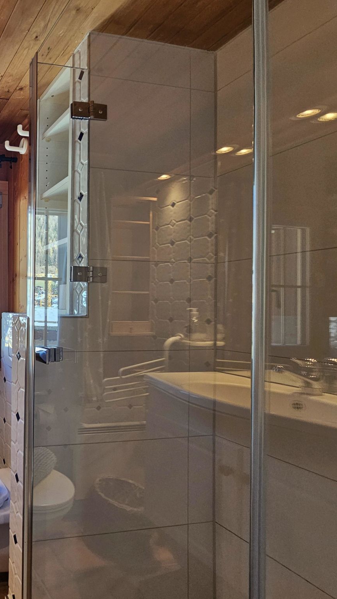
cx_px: -64
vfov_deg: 89.6
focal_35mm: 19
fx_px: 302
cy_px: 300
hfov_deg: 41.1
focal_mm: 2.2
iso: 80
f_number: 2.2
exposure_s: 1/71
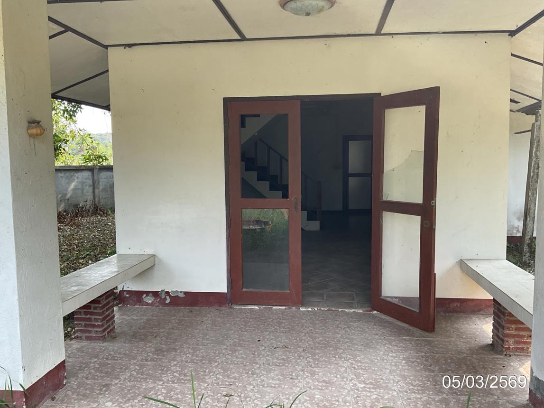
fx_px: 456
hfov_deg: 61.7
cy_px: 204
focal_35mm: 29
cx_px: 272
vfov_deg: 48.2
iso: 16
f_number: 1.8
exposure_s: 1/165
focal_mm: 3
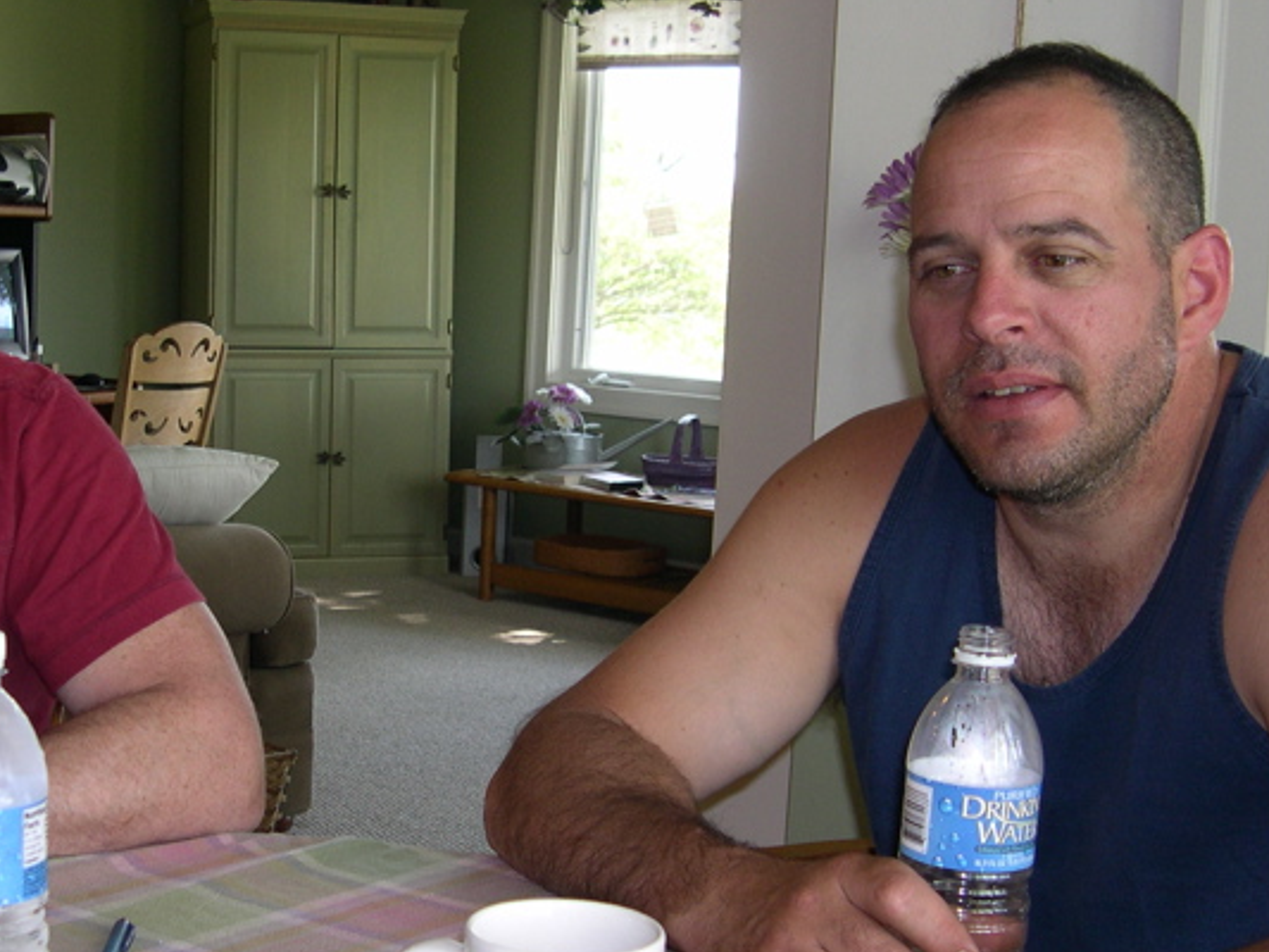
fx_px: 2090
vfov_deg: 25.7
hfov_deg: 33.5
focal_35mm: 57
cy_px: 455
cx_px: 414
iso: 100
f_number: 2.8
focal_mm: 8
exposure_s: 1/30
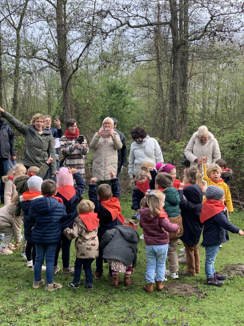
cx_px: 122
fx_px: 489
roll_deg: -1.9
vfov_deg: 36.8
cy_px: 163
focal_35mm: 52
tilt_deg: -3.1
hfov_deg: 28.0
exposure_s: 1/124
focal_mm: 6
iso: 16
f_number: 2.4
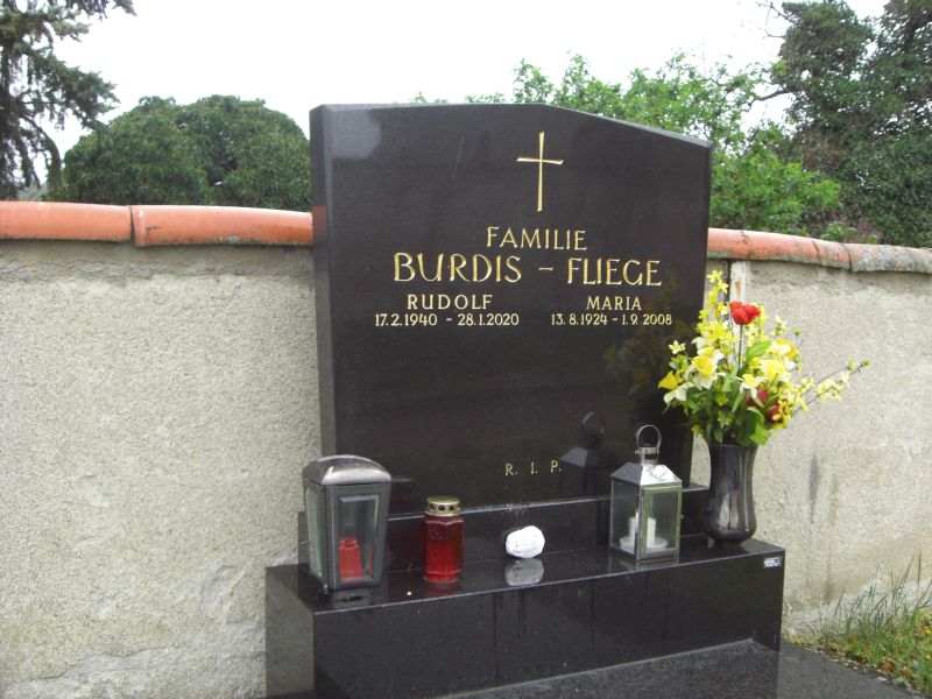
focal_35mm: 38
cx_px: 466
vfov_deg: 37.7
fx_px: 1023
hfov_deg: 49.0
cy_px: 350
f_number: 2.7
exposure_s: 1/100
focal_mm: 6.2
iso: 64
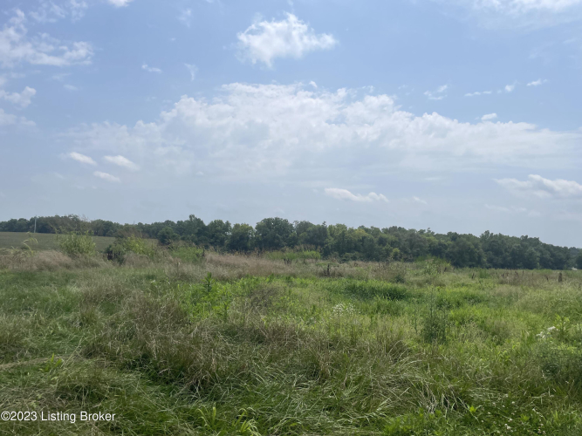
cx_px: 291
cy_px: 218
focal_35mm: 26
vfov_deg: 53.0
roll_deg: +1.4
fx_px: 437
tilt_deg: +2.5
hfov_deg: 67.3
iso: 32
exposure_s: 1/7813
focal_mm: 4.2
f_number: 1.6
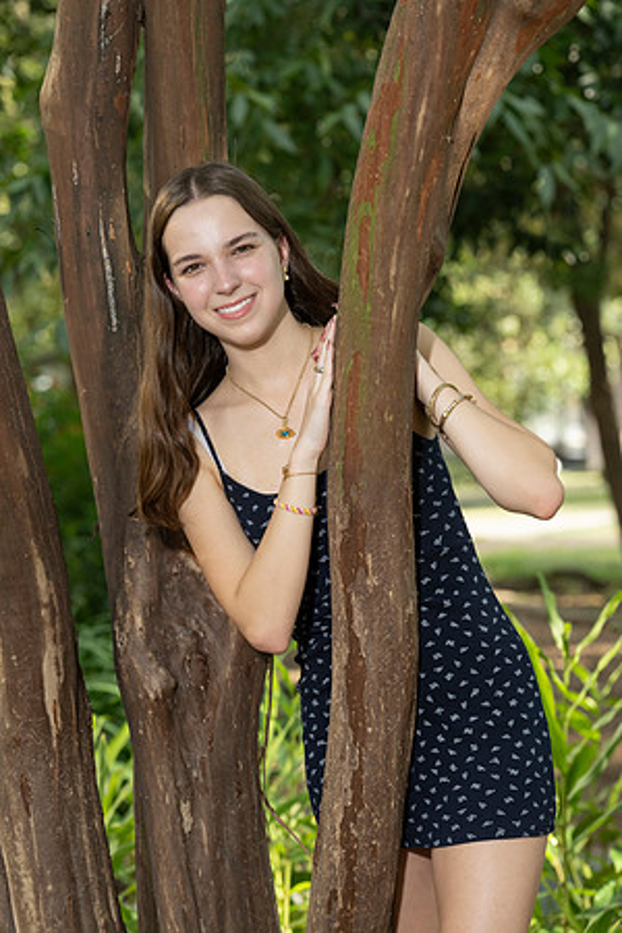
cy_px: 466
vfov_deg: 12.1
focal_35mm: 170
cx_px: 311
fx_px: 4405
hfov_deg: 8.1
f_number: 8
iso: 1000
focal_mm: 170
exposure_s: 1/200
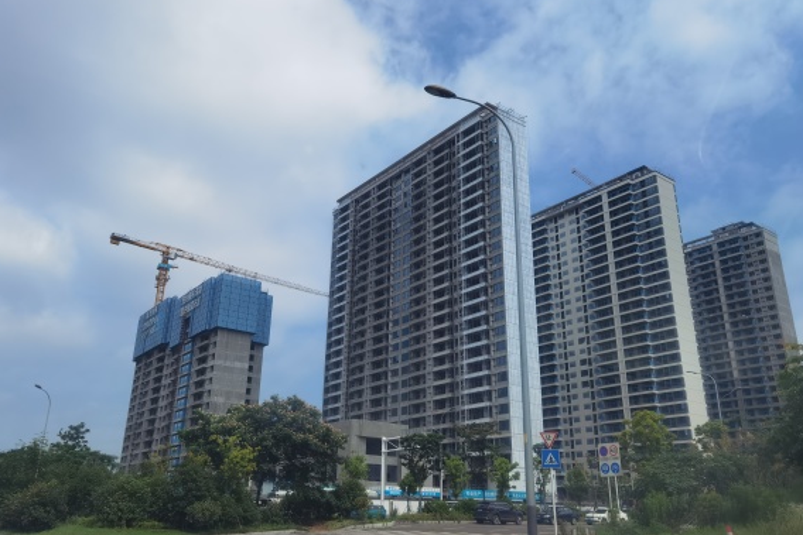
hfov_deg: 63.6
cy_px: 270
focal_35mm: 29
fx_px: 647
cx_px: 408
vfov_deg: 45.0
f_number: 1.9
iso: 50
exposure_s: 1/5263
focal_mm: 6.71
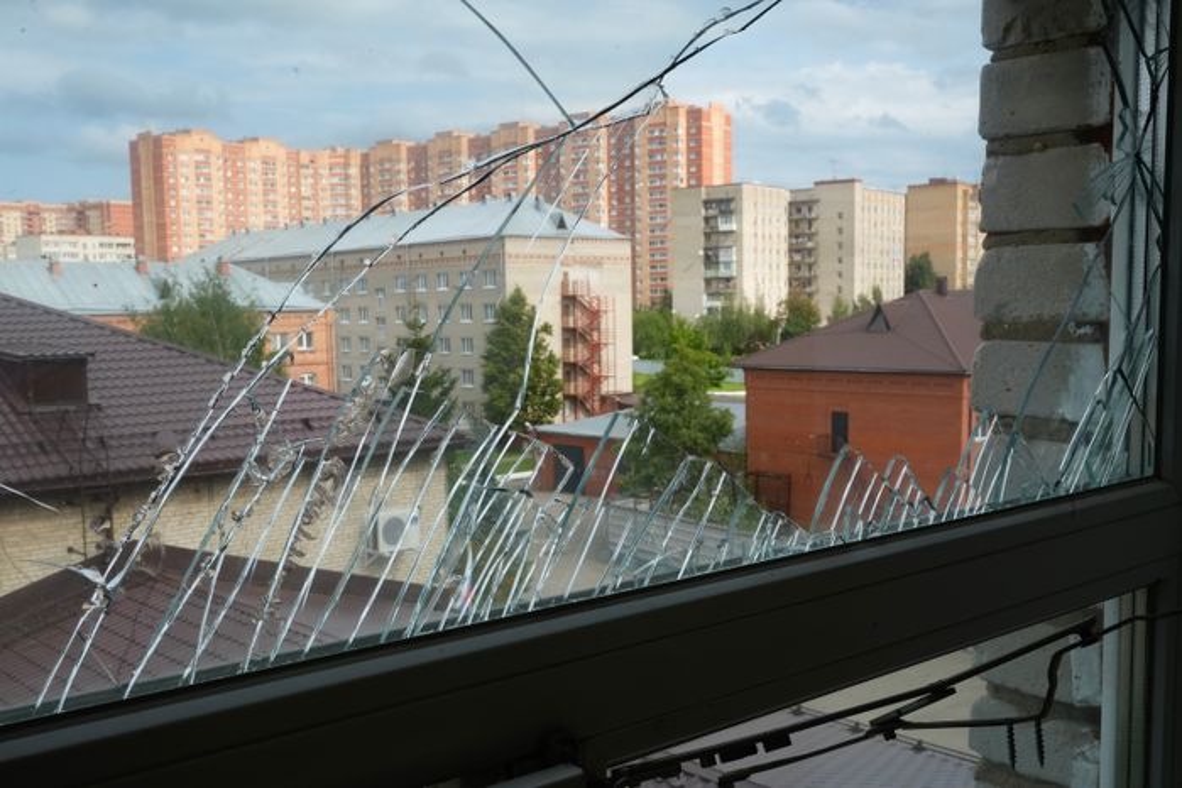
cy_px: 394
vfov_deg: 37.9
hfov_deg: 54.4
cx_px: 591
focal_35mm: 35
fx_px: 1149
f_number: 22
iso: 1000
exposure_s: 1/160
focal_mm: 35
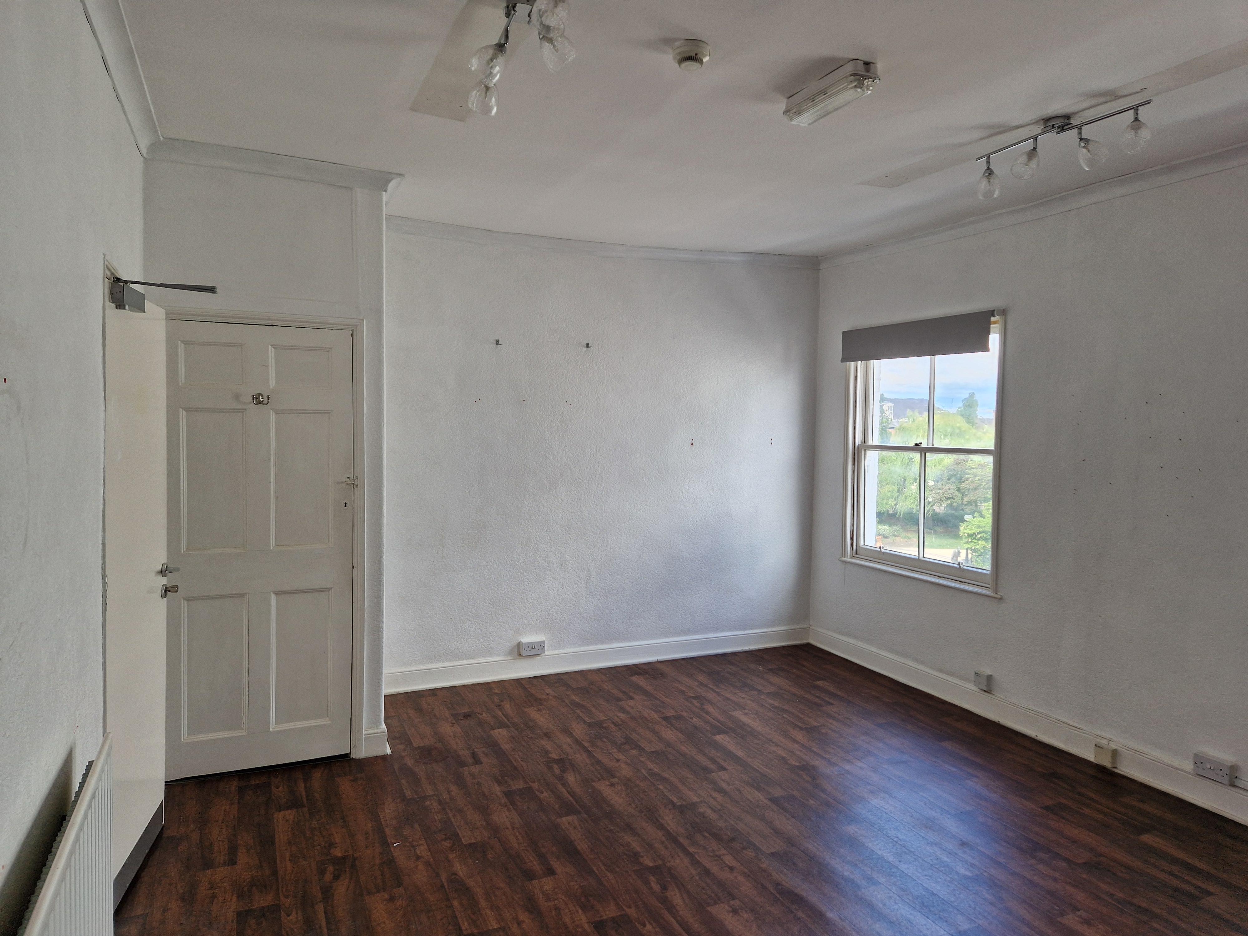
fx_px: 829
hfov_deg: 73.9
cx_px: 624
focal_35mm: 23
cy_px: 468
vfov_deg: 58.9
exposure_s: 1/180
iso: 50
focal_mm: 5.4
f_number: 1.8
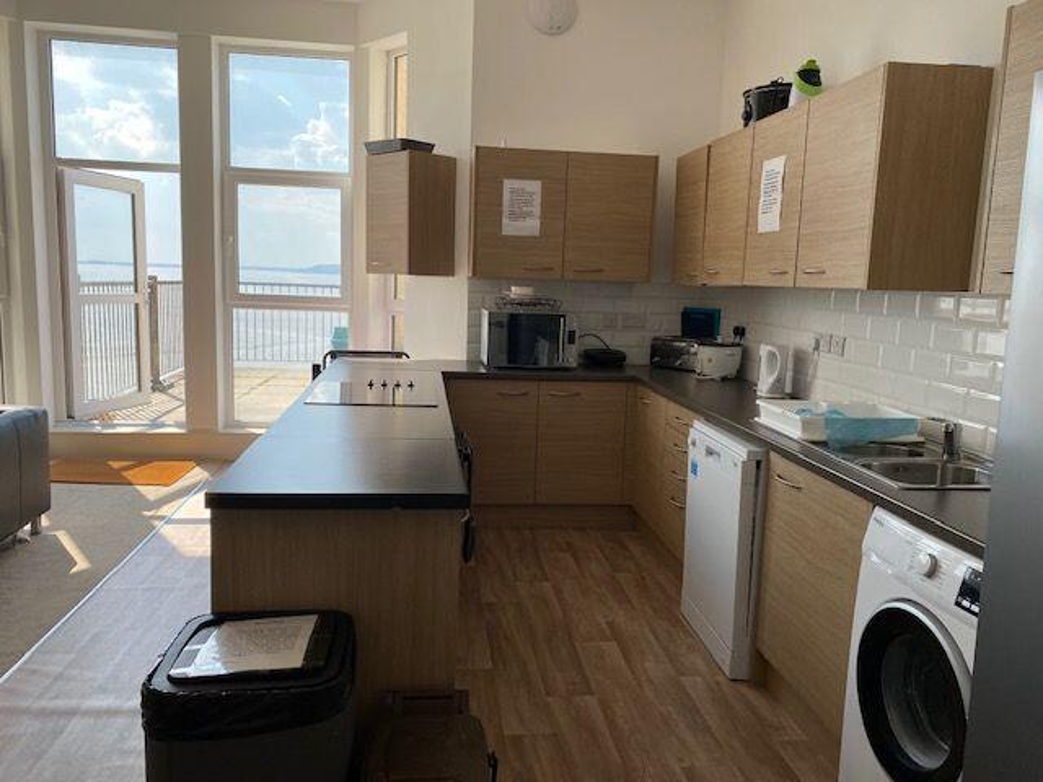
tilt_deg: -8.2
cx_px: 522
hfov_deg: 67.3
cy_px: 391
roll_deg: -2.0
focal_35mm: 26
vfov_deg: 53.1
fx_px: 783
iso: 32
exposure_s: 1/681
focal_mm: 4.25
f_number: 1.8
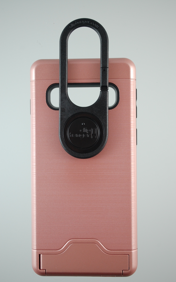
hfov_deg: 22.0
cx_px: 89
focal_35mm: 59
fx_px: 453
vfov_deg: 34.5
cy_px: 141
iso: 400
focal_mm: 38
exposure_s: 1/50
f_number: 5.3
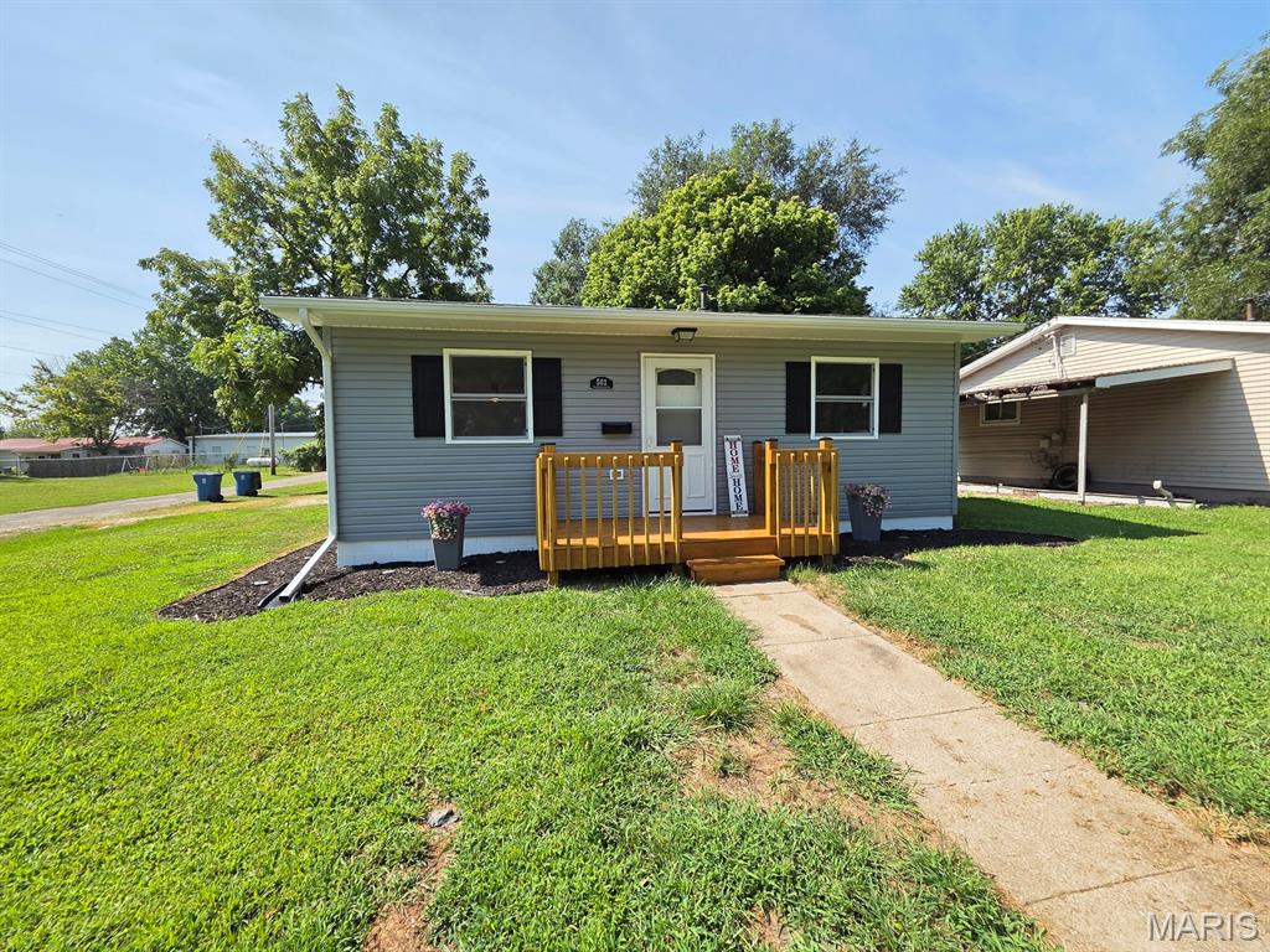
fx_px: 477
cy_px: 476
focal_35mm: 13
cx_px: 635
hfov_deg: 106.2
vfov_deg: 89.9
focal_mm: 2.2
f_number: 2.2
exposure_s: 1/900
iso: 50
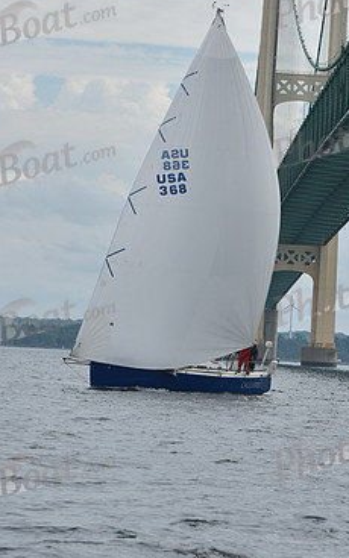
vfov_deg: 7.7
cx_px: 195
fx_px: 4155
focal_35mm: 273
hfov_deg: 4.8
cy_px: 230
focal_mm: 170
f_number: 10
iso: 250
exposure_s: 1/800
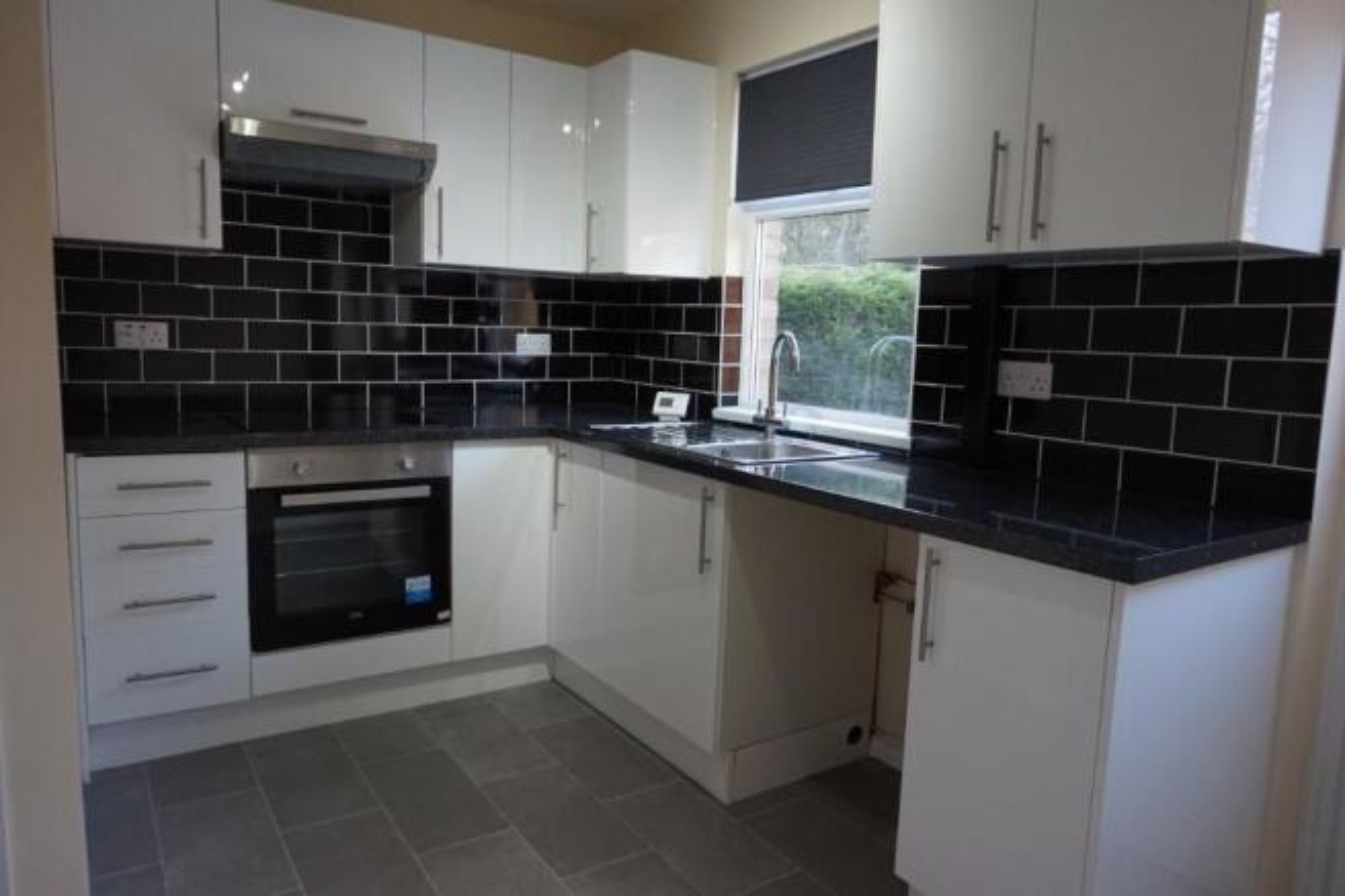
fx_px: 896
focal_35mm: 24
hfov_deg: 73.8
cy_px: 448
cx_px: 672
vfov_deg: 53.1
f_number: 4
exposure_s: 1/160
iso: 1250
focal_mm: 16
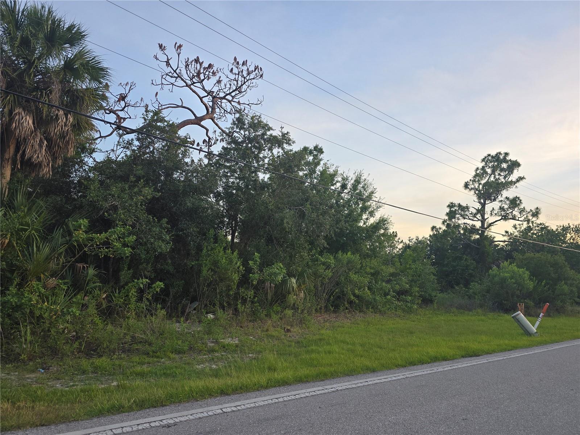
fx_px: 385
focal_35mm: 23
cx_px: 290
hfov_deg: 73.9
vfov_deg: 58.9
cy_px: 218
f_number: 1.7
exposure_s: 1/180
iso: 64
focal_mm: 6.3
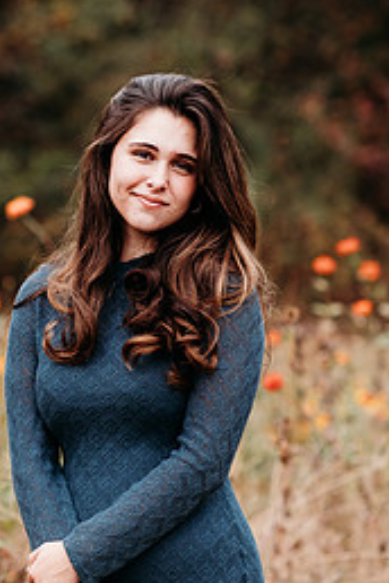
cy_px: 386
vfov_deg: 13.8
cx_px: 104
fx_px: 2399
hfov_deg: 9.3
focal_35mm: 148
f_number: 2.2
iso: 100
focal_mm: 85
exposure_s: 1/500
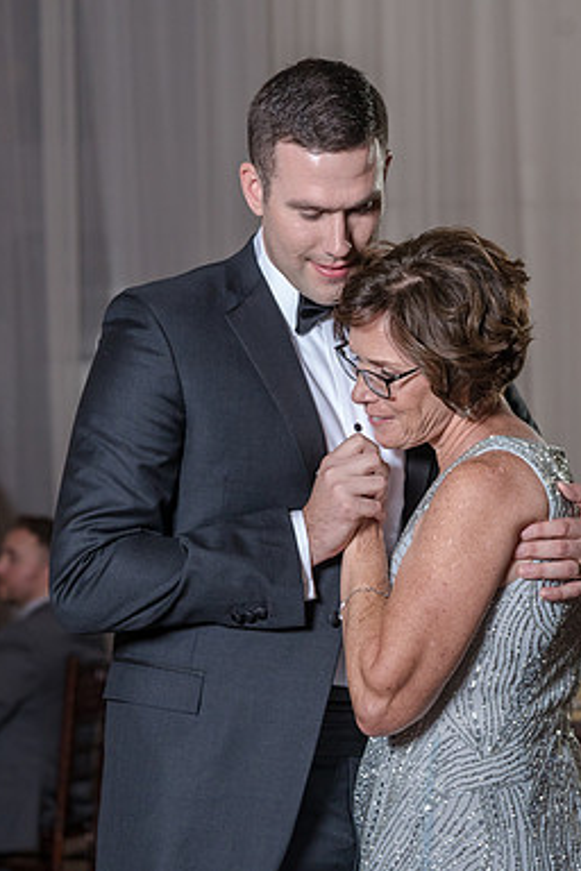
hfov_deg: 9.4
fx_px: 3510
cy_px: 437
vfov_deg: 14.2
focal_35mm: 145
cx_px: 429
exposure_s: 1/100
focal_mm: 96
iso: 2000
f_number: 5.6
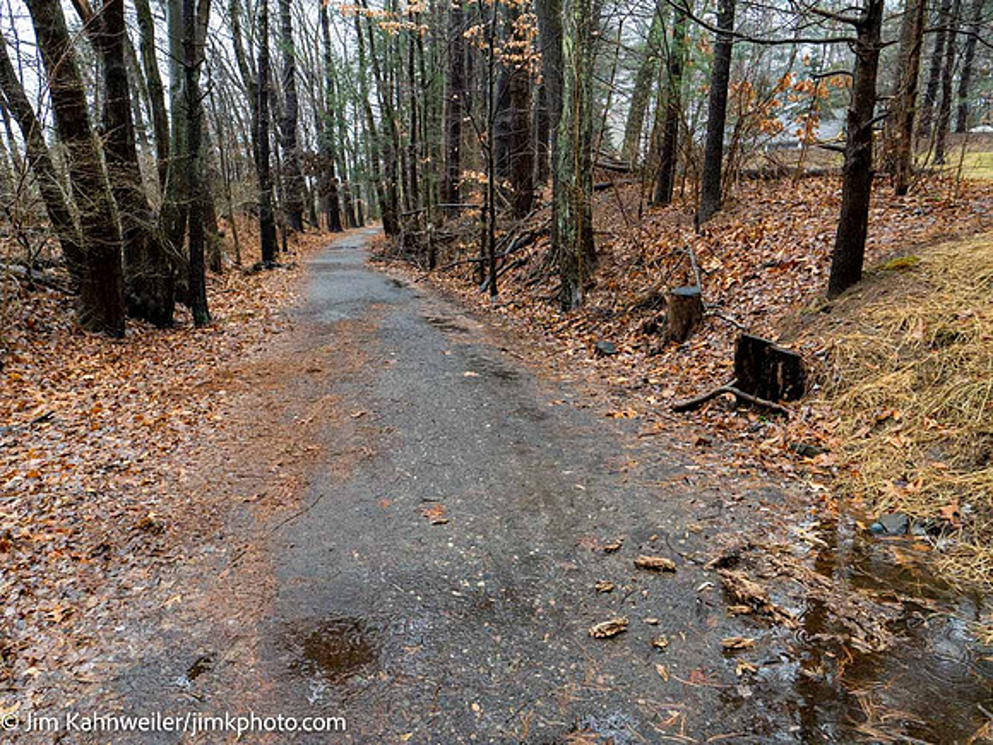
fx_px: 688
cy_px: 372
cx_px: 496
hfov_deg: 71.6
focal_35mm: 24
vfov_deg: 56.8
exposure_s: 1/125
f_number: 5.6
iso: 4000
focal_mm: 12
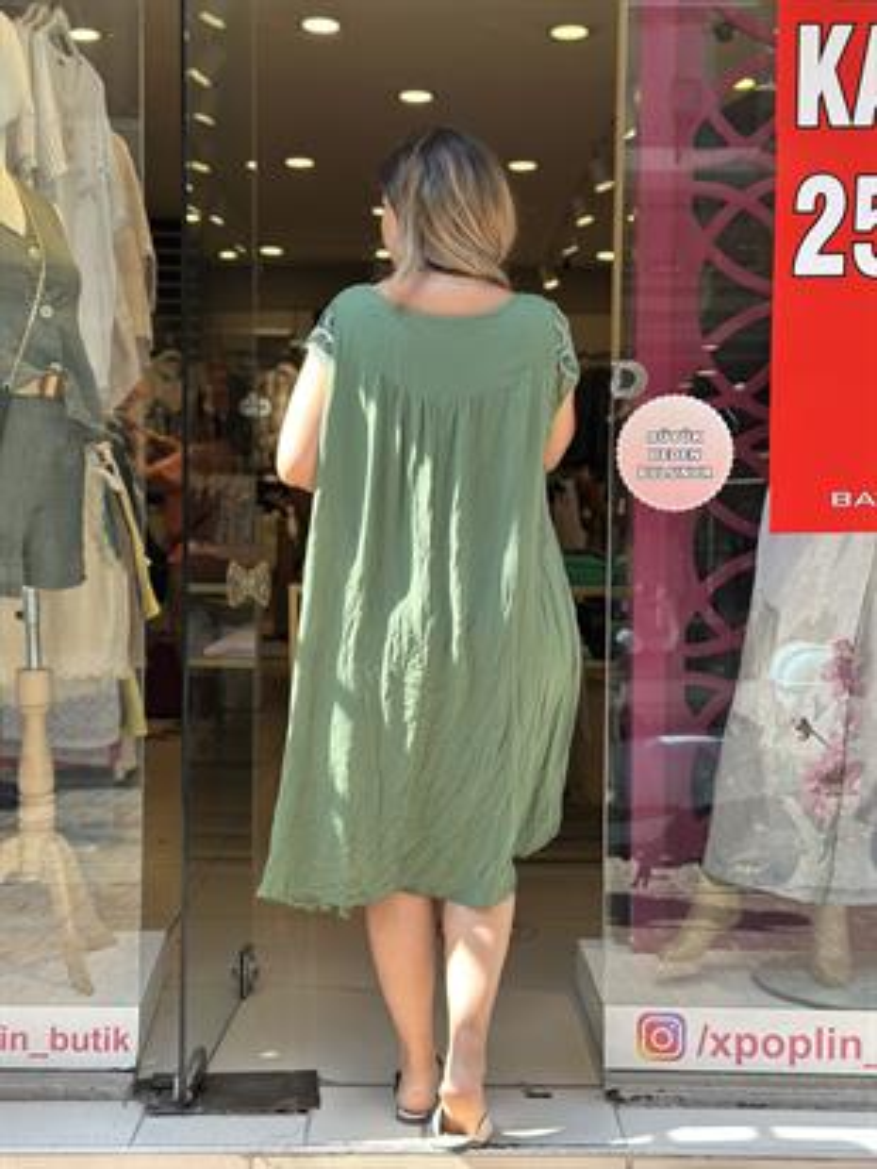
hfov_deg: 30.3
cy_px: 584
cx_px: 438
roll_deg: -1.1
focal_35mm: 48
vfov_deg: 39.6
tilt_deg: -2.2
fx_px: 1621
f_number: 1.78
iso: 80
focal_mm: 6.86
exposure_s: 1/471
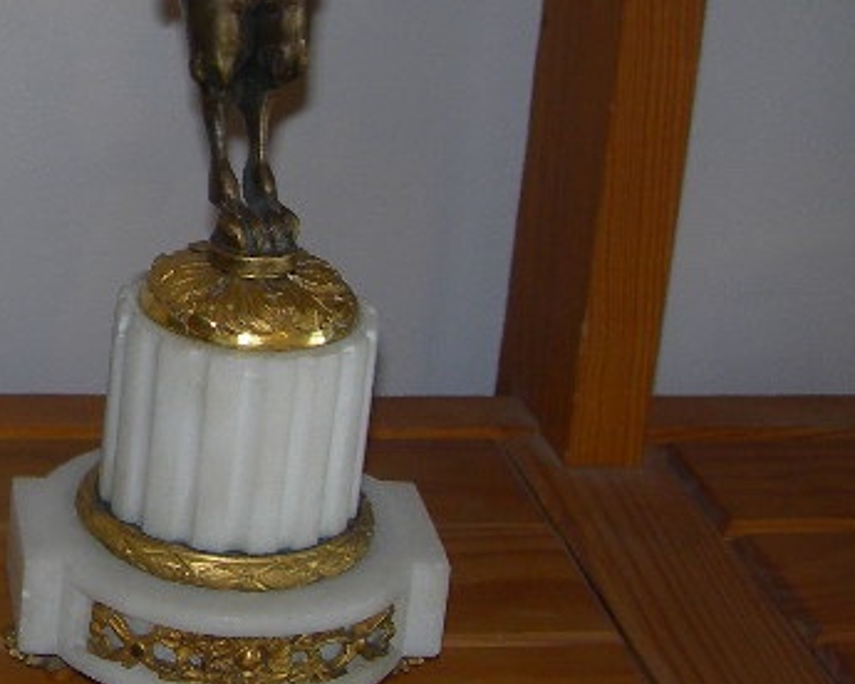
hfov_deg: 16.5
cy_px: 99
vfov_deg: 13.9
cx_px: -248
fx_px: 2784
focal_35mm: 110
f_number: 2.8
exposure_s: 1/60.1
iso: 50
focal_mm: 7.8
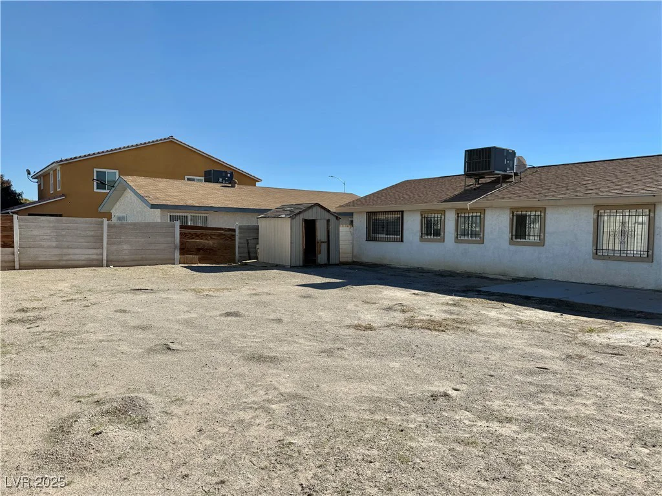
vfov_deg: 56.8
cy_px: 248
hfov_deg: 71.6
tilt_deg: -2.5
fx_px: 459
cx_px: 331
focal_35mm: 24
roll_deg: -1.0
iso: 80
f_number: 1.78
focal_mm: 6.76
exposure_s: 1/6711
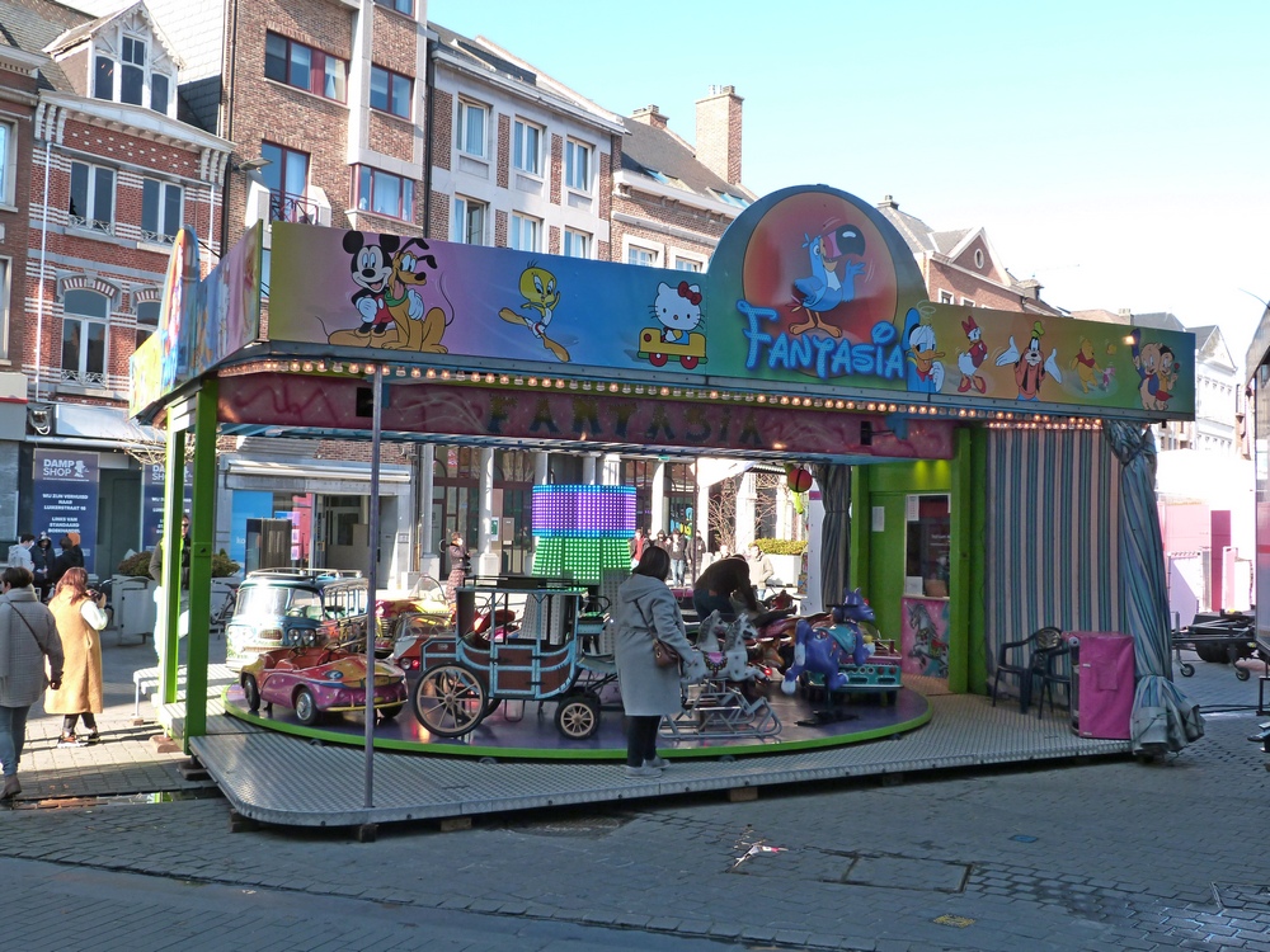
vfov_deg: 42.9
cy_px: 476
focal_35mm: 33
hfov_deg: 55.4
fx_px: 1211
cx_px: 635
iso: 160
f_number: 4
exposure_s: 1/160
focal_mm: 5.9
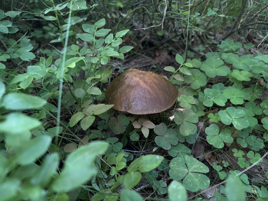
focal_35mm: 26
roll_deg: +2.4
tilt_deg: -36.7
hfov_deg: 67.3
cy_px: 100
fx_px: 201
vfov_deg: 53.1
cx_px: 134
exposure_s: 1/81
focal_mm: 5.96
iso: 125
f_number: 1.6
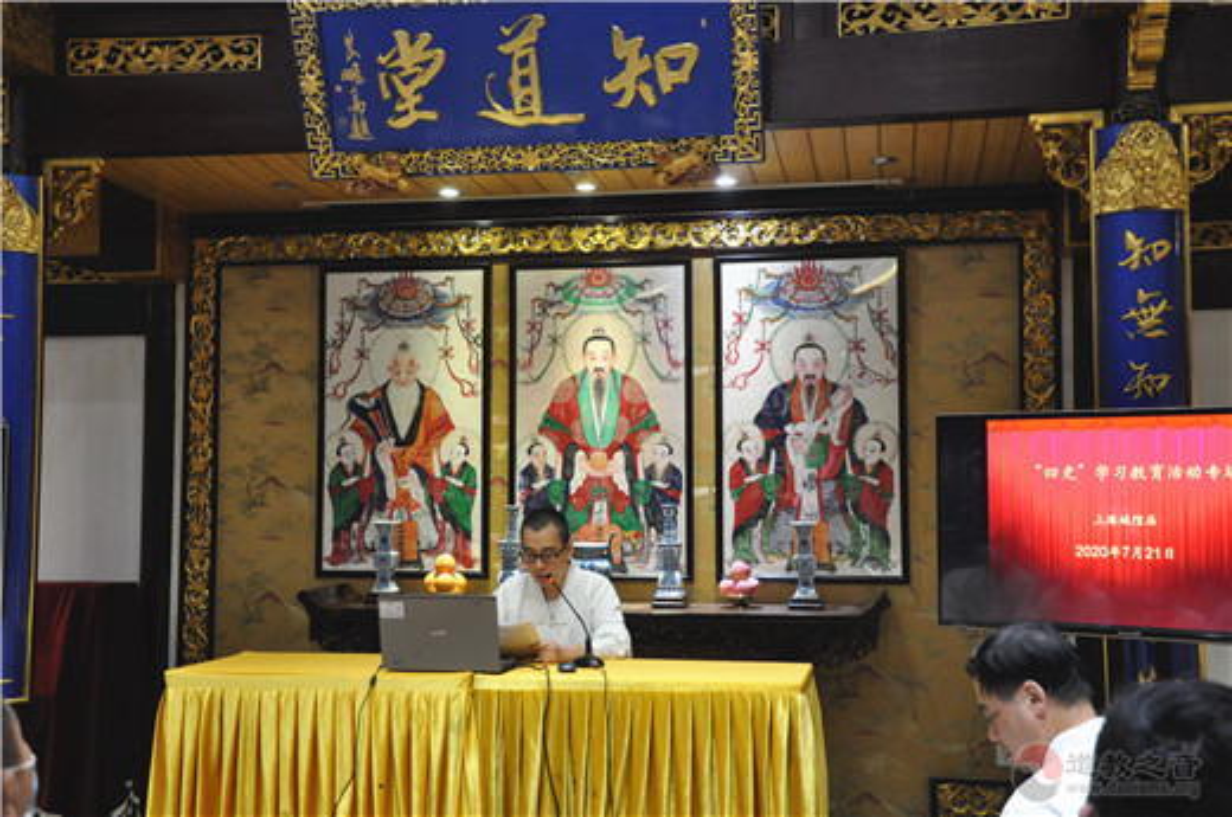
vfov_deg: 29.8
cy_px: 408
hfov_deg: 43.7
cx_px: 616
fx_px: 1538
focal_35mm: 45
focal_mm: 30
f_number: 4.2
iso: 1400
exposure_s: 1/30
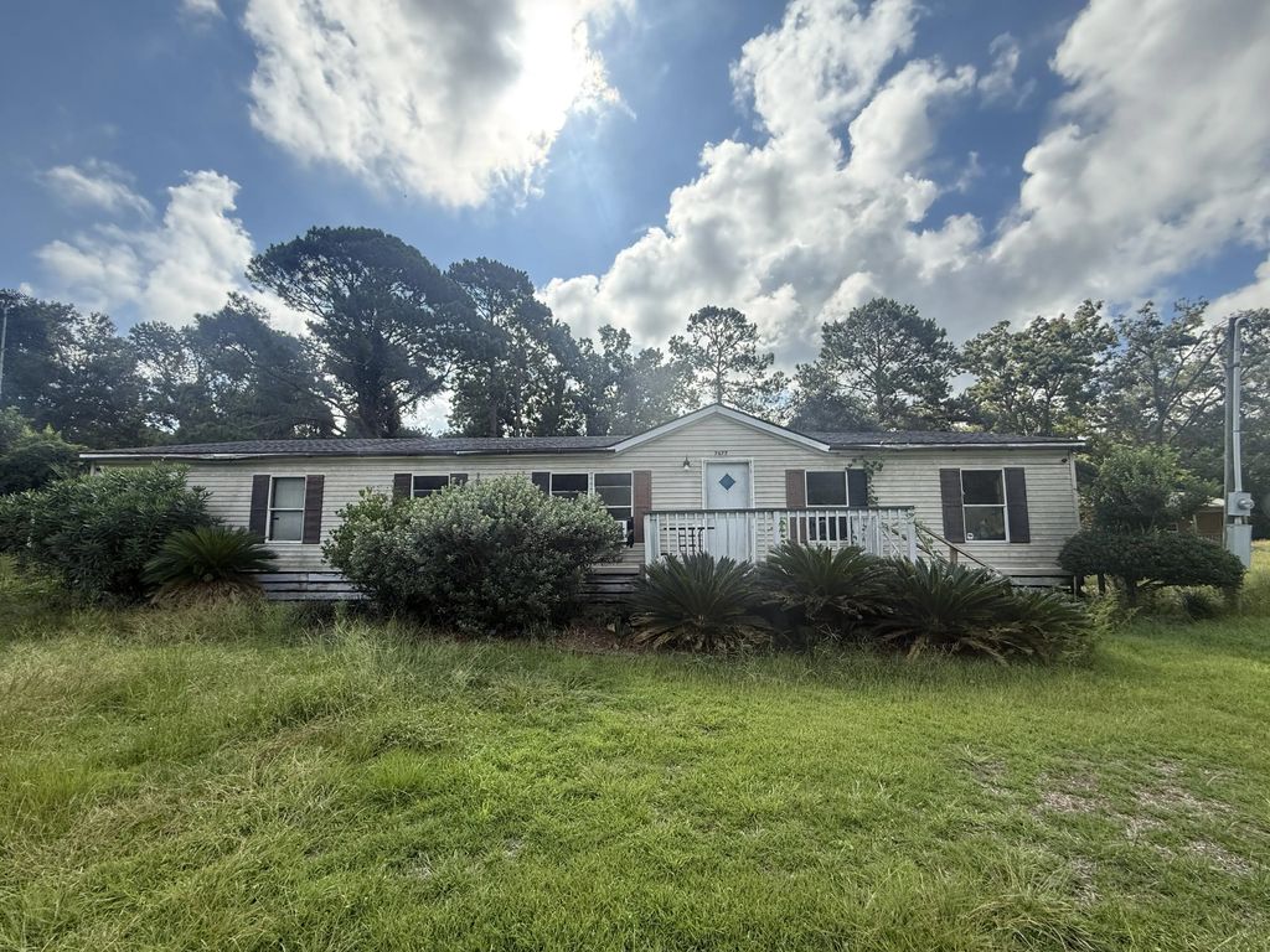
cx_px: 635
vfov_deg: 85.7
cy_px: 476
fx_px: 514
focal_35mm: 14
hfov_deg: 102.1
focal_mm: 2.22
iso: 64
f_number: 2.2
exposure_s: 1/1399
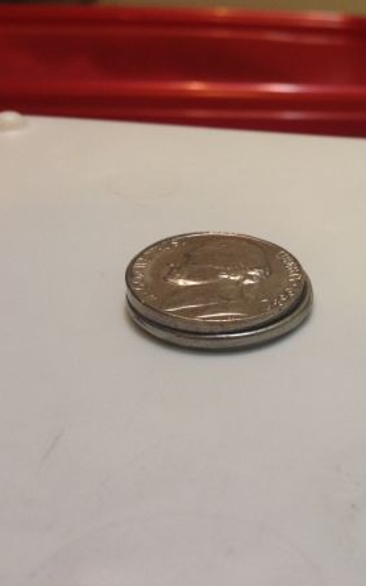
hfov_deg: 24.6
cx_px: 370
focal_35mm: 50
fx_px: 798
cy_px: 295
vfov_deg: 40.3
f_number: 2.4
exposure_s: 1/20
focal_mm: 4.28
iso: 100
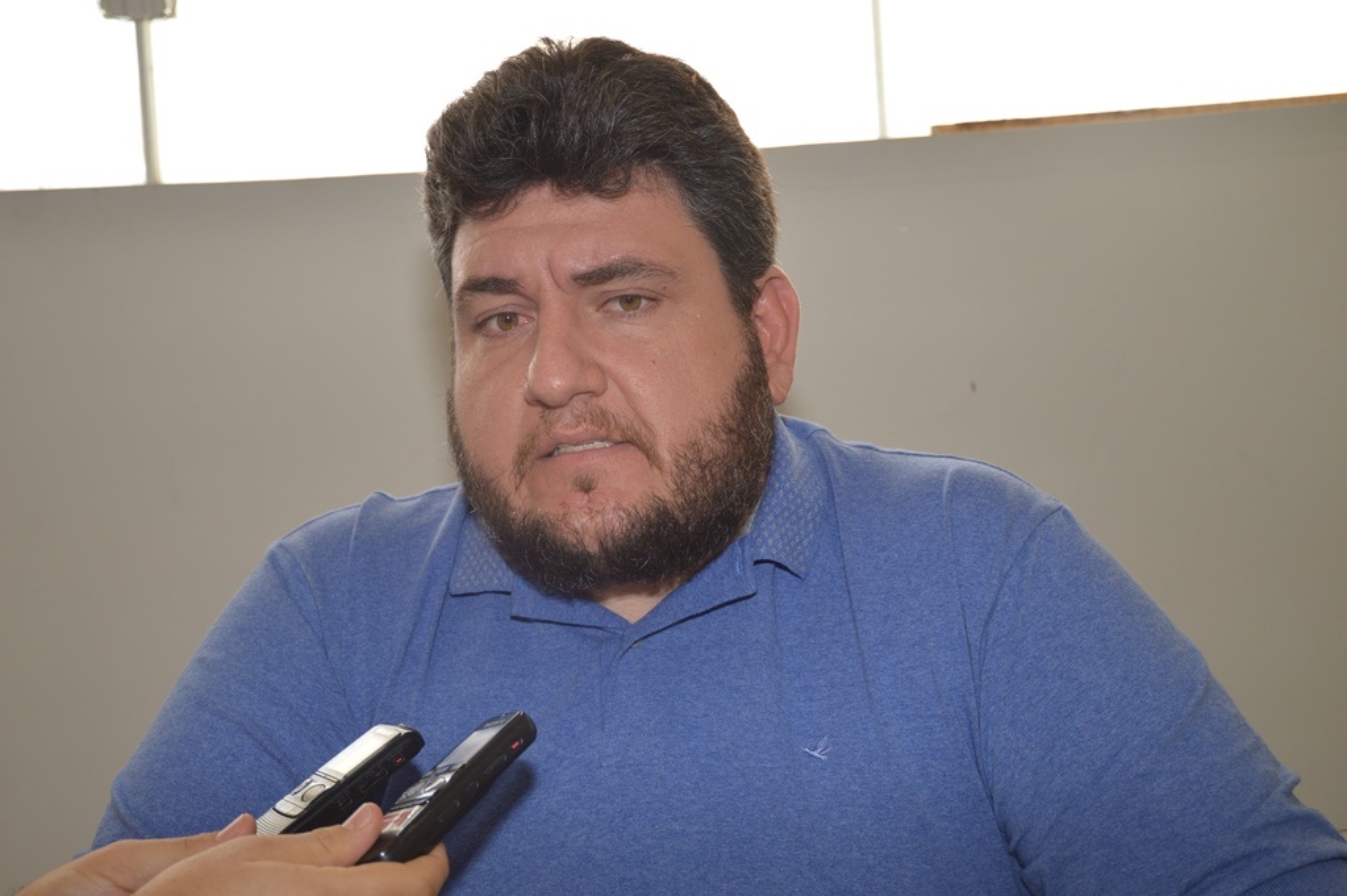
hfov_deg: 41.1
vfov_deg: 28.0
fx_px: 1795
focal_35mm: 48
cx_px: 674
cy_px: 448
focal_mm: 32
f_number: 4.5
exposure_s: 1/100
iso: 250
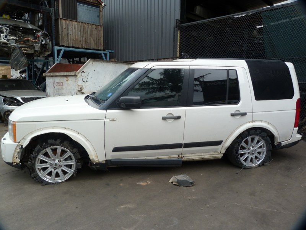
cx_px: 153
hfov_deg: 69.4
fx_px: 221
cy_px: 115
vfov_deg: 54.9
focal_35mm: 25
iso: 80
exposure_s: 1/125
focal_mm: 4.5
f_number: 3.6
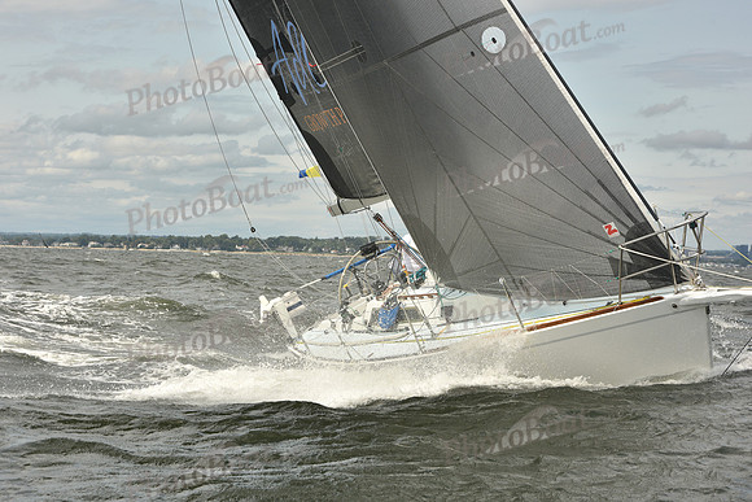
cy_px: 251
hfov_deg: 22.1
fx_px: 1922
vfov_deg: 14.9
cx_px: 376
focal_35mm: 92
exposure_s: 1/800
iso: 250
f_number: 10
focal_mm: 92
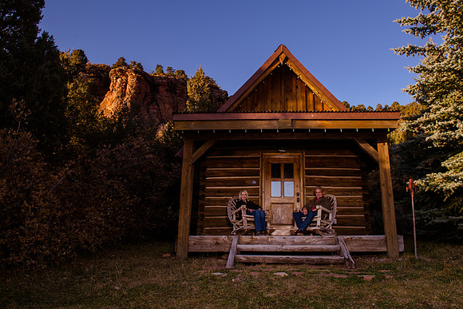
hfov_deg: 66.8
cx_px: 260
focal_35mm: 27
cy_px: 139
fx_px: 350
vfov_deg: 47.6
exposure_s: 1/200
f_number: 8
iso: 640
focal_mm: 24
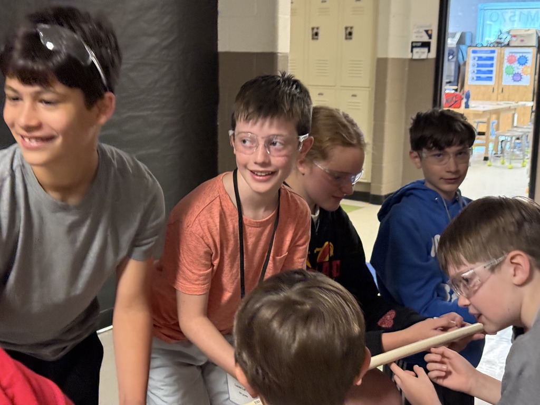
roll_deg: -3.0
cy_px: 202
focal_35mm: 48
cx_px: 270
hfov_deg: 39.7
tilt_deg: -11.0
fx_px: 749
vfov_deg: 30.3
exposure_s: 1/30
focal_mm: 6.76
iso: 640
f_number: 1.78
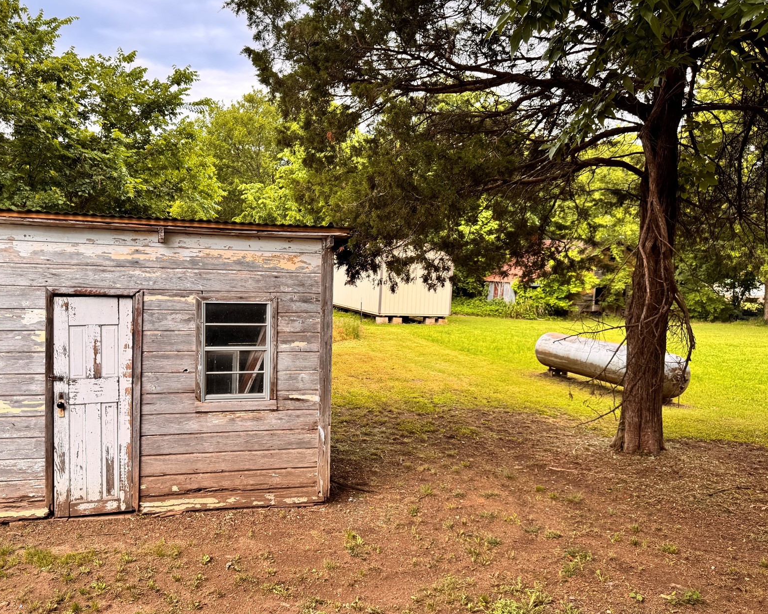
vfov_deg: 50.0
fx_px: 659
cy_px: 314
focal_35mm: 29
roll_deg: -1.6
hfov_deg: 60.2
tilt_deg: -6.3
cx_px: 327
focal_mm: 6.76
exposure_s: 1/621
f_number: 1.78
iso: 80
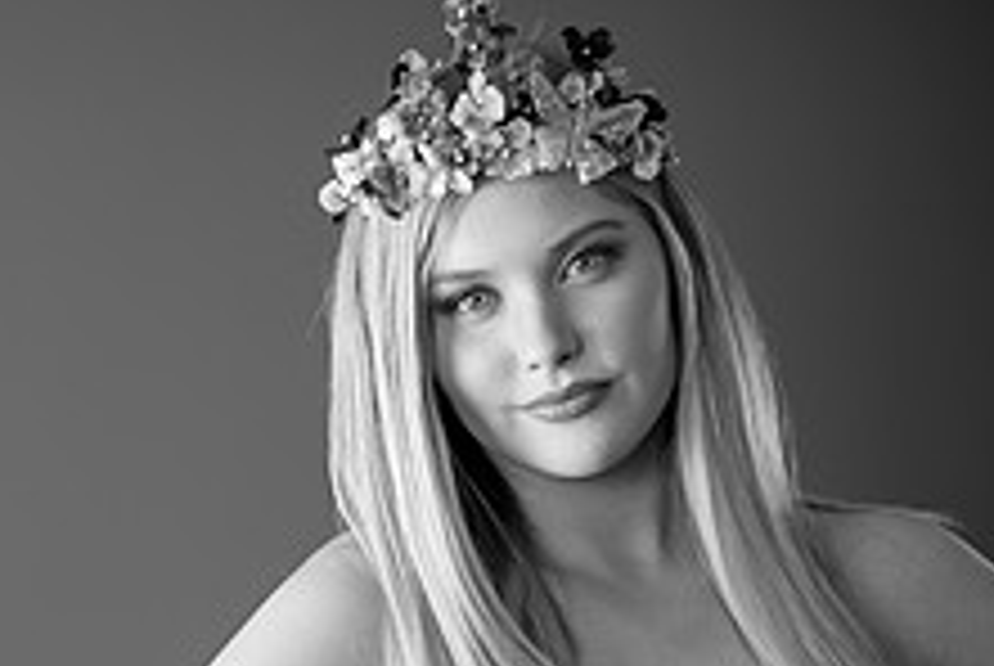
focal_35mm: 131
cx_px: 40
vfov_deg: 10.5
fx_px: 3622
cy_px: 533
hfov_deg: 15.4
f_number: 2
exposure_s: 1/250
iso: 200
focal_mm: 50
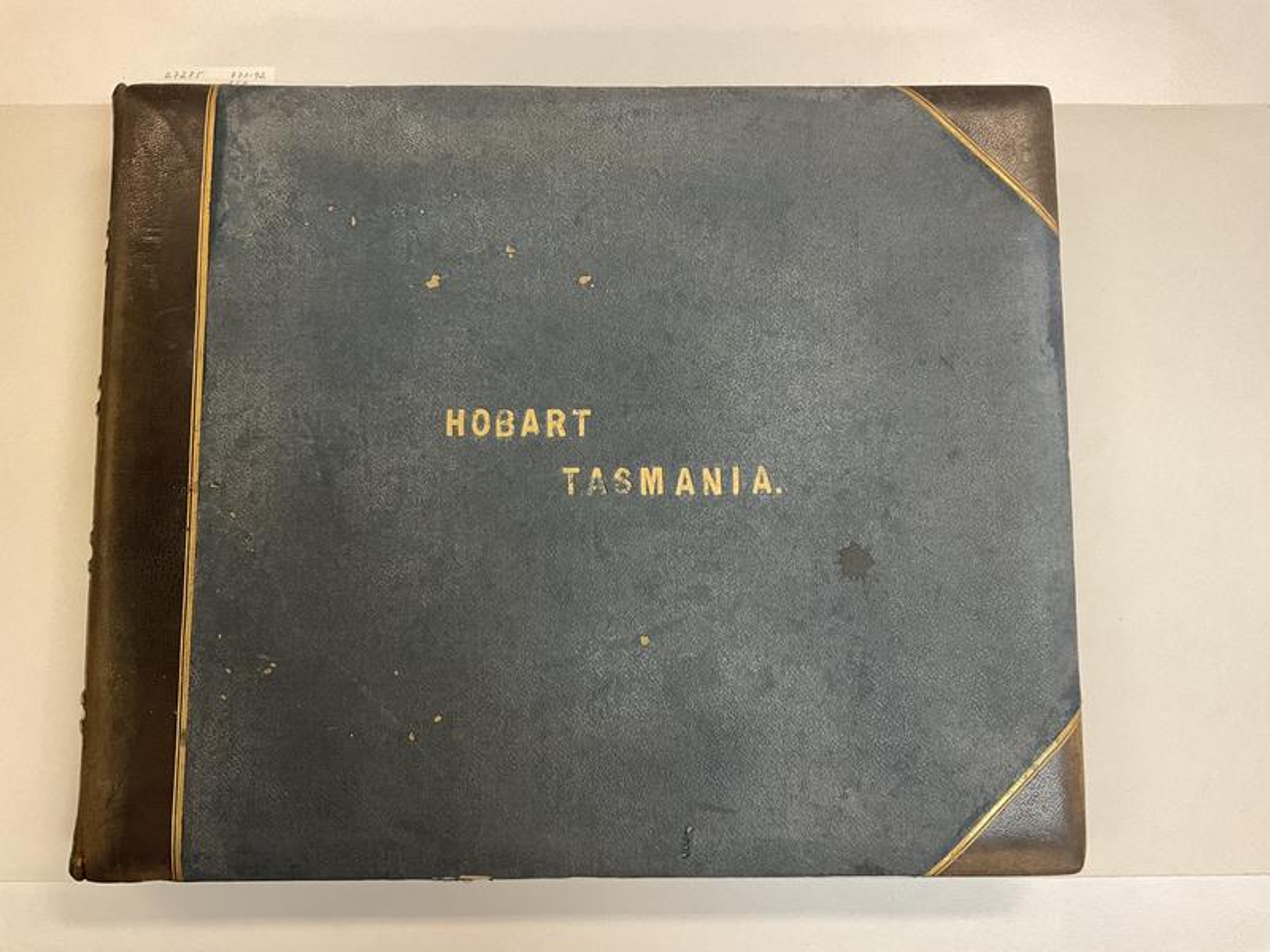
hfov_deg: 61.7
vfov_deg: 48.2
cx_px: 635
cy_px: 476
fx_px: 1064
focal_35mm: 29
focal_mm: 3
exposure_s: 1/50
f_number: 1.8
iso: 125
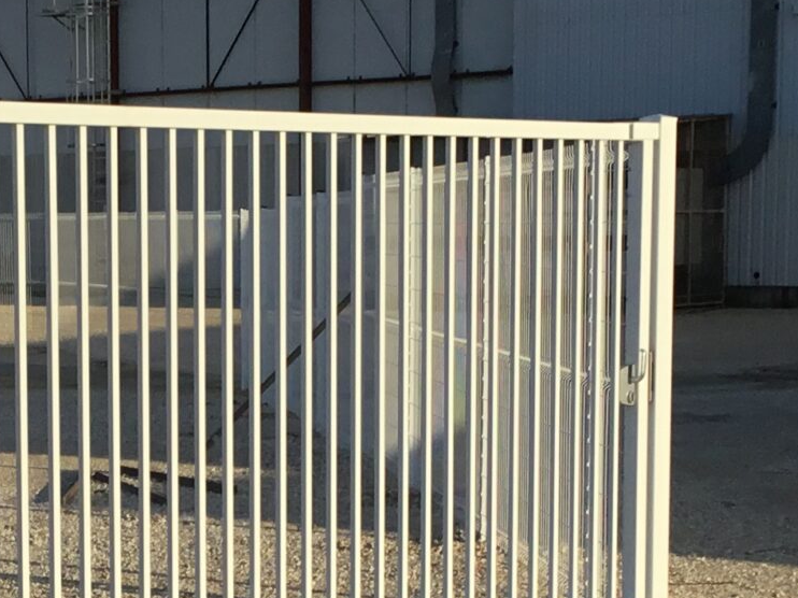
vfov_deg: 13.7
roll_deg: +0.5
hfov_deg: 18.3
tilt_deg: -5.2
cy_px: 502
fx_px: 2466
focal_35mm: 107
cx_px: 195
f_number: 2.4
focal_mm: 3.3
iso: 25
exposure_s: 1/1698
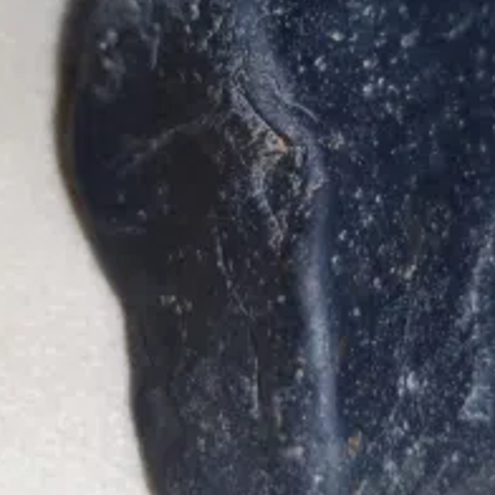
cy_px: 215
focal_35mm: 101
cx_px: 313
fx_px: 1634
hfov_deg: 17.2
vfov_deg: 17.2
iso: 409
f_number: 1.8
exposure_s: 1/60
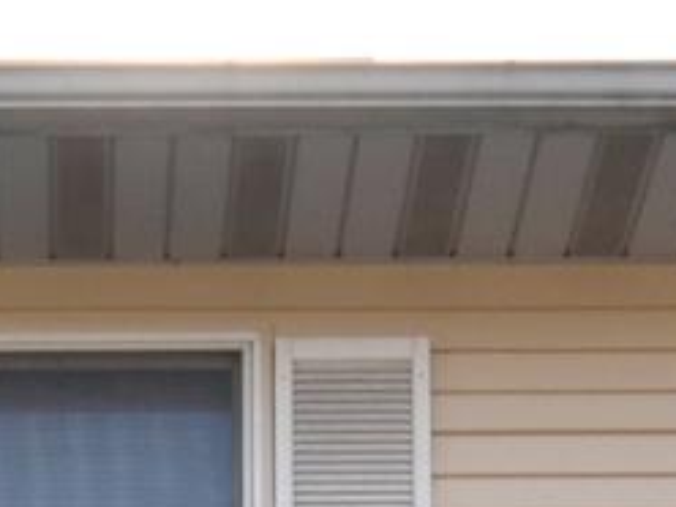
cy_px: 1503
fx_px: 2793
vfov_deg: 8.7
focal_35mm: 143
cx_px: 319
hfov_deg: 13.8
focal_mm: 12
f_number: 8
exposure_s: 1/200
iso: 100
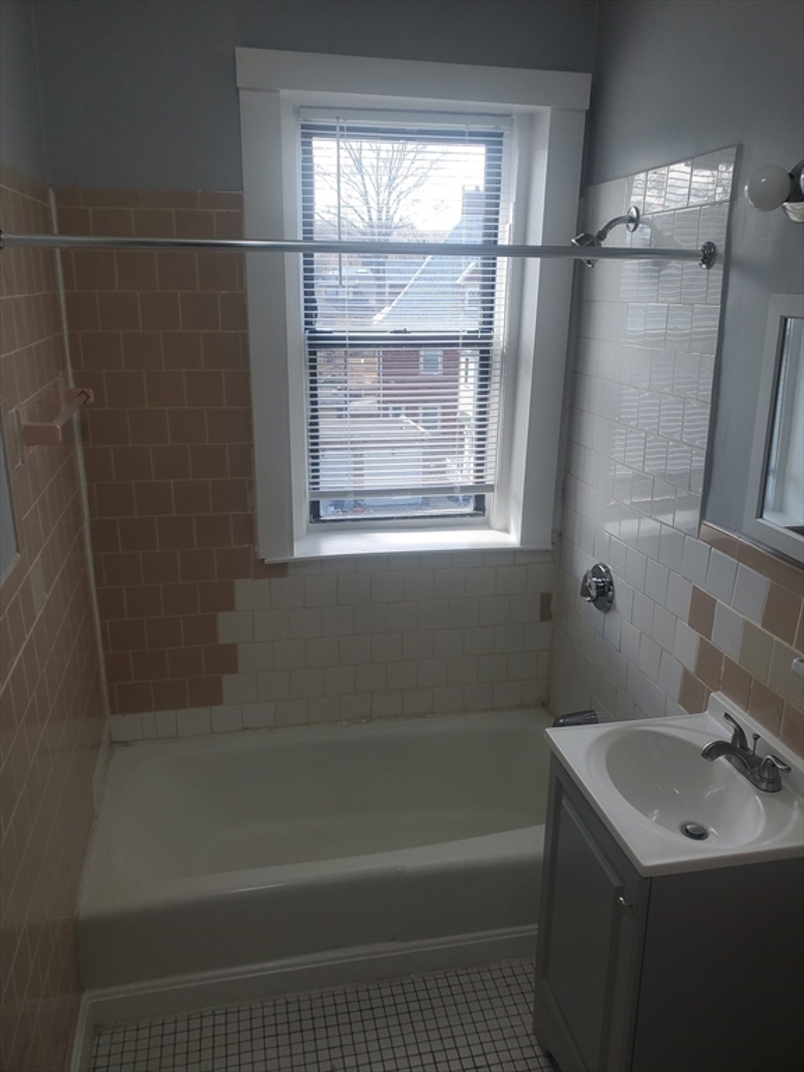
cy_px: 536
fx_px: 805
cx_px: 402
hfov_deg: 53.1
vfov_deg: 67.3
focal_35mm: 26
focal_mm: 4.3
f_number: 2.4
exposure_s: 1/146
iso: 50
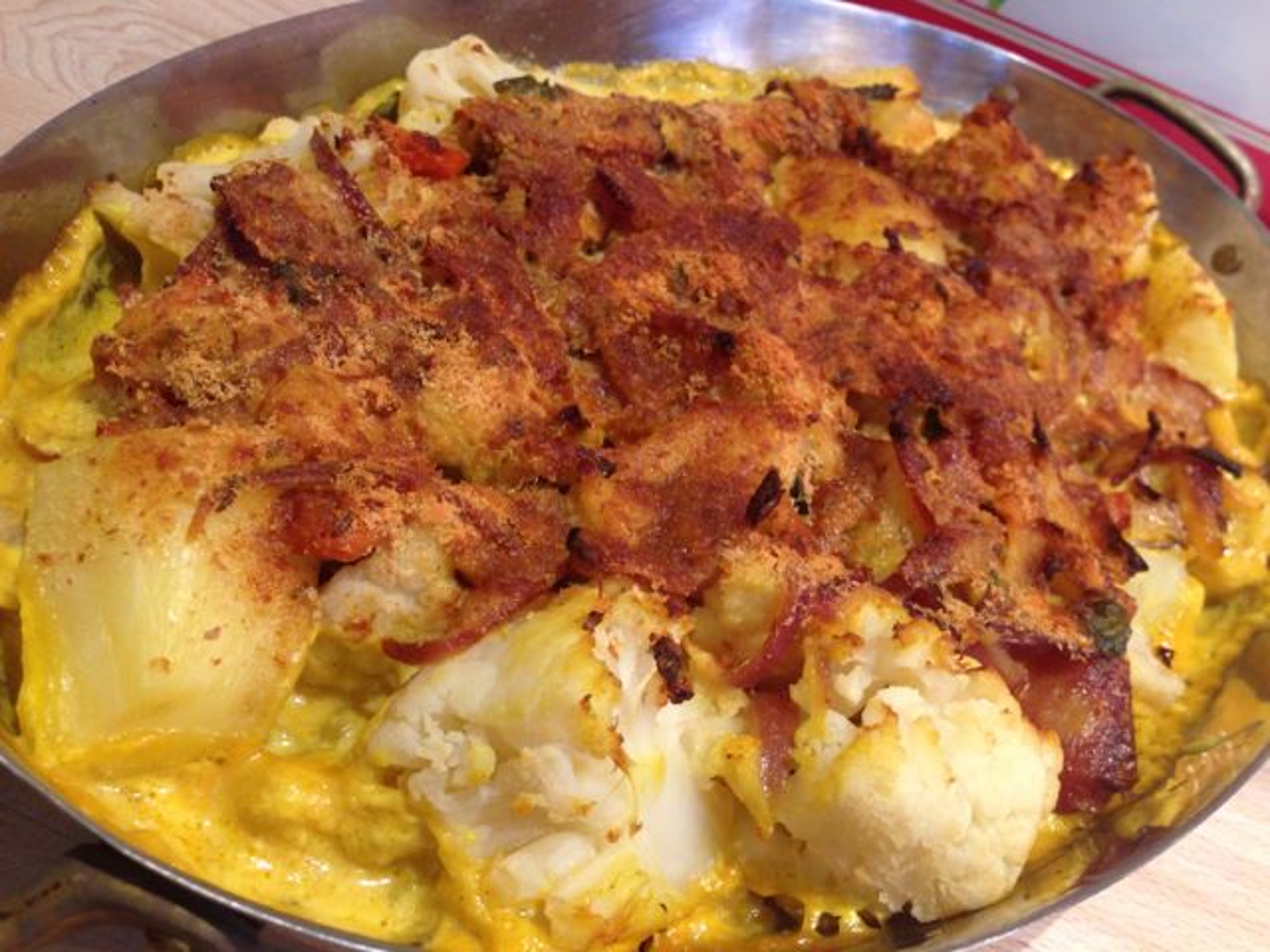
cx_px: 635
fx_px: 1211
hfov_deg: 55.4
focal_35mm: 33
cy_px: 476
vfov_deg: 42.9
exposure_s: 1/20
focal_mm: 4.12
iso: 125
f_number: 2.4
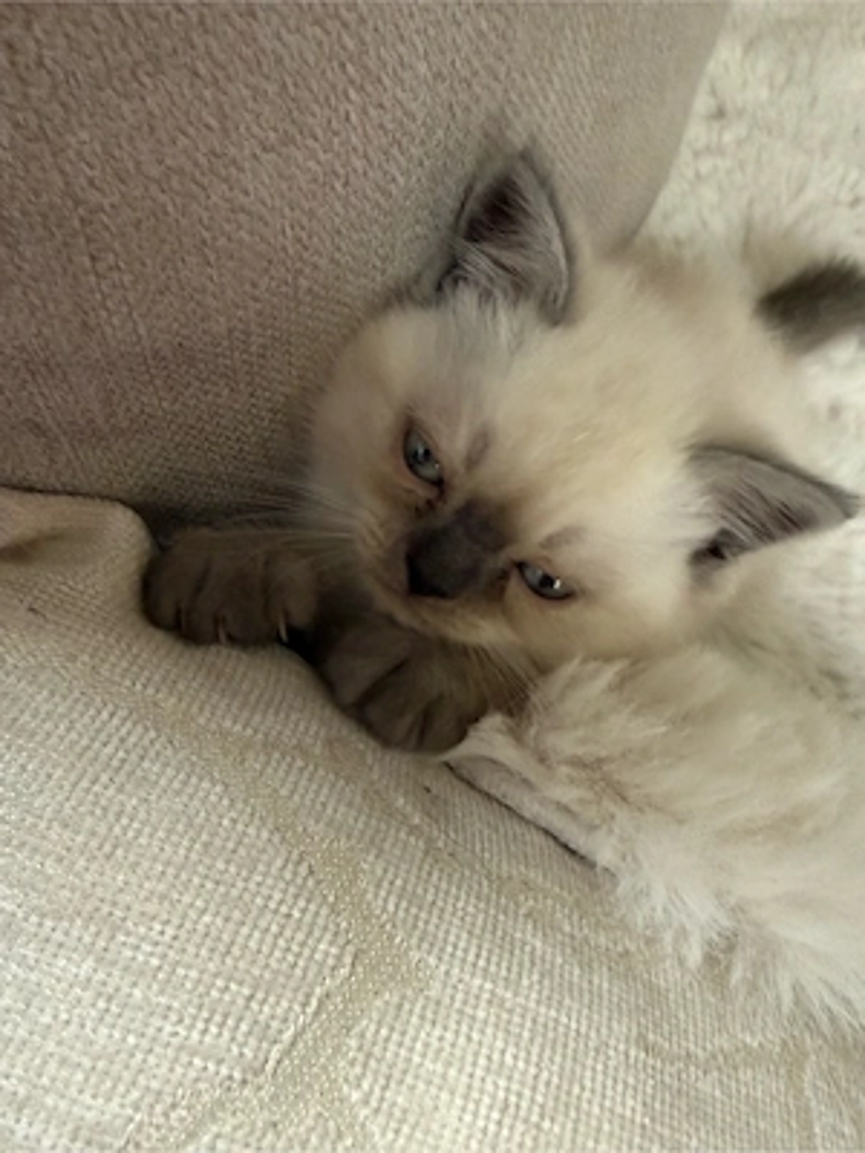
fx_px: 800
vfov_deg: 71.6
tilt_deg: -55.4
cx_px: 432
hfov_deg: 56.8
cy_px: 576
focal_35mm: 24
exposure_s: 1/60
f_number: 2.2
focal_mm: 2.22
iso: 640
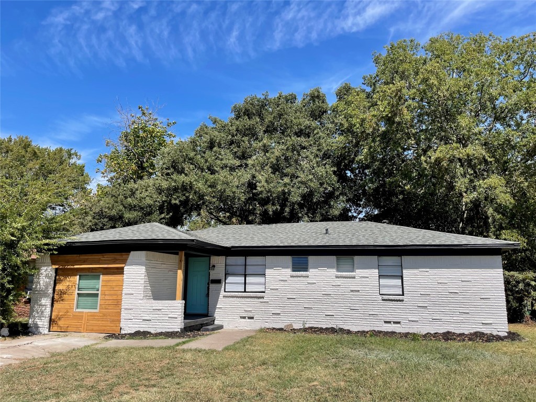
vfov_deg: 53.1
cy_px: 201
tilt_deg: +11.7
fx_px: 403
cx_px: 268
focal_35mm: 26
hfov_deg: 67.3
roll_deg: -0.4
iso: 32
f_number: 1.6
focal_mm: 4.2
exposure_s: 1/3401
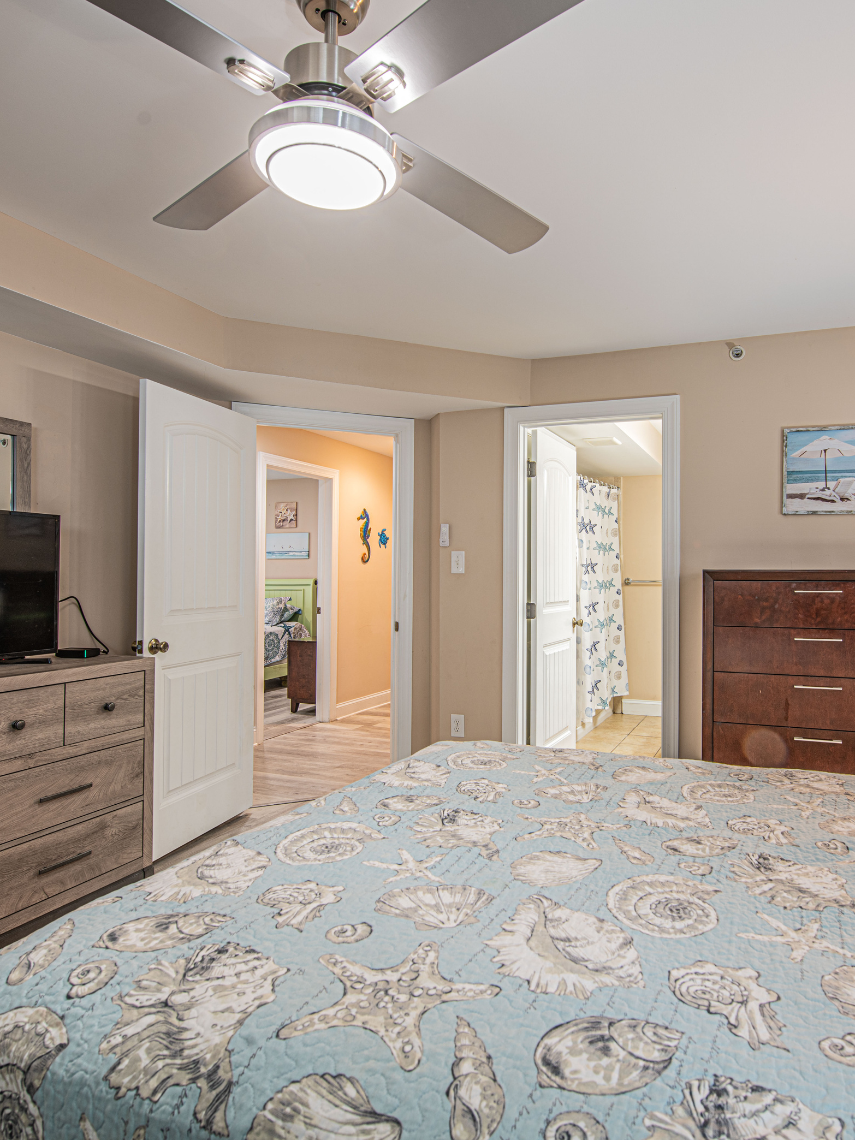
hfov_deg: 62.8
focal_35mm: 21
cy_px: 568
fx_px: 692
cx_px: 516
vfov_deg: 79.0
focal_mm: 14
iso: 64
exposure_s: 2
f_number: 9
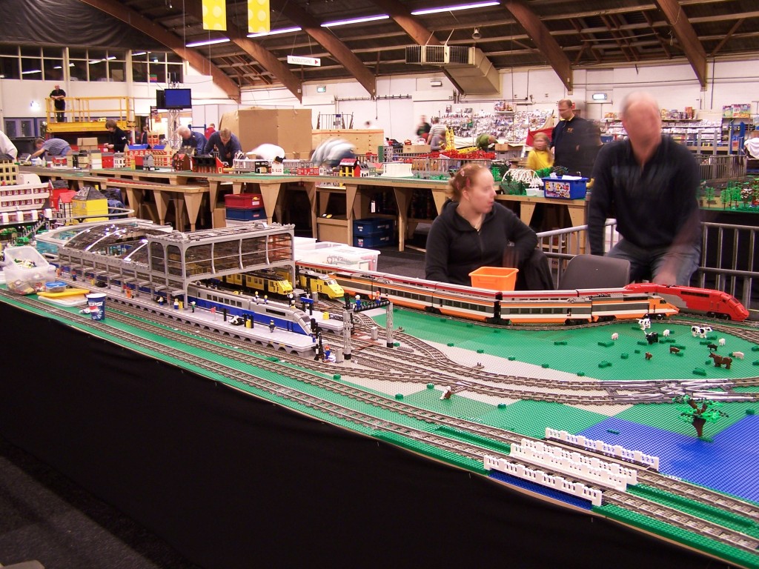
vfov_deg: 37.7
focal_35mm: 38
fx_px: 833
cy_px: 284
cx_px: 380
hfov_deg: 49.0
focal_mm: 6.3
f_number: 2.8
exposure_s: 1/2
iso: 80
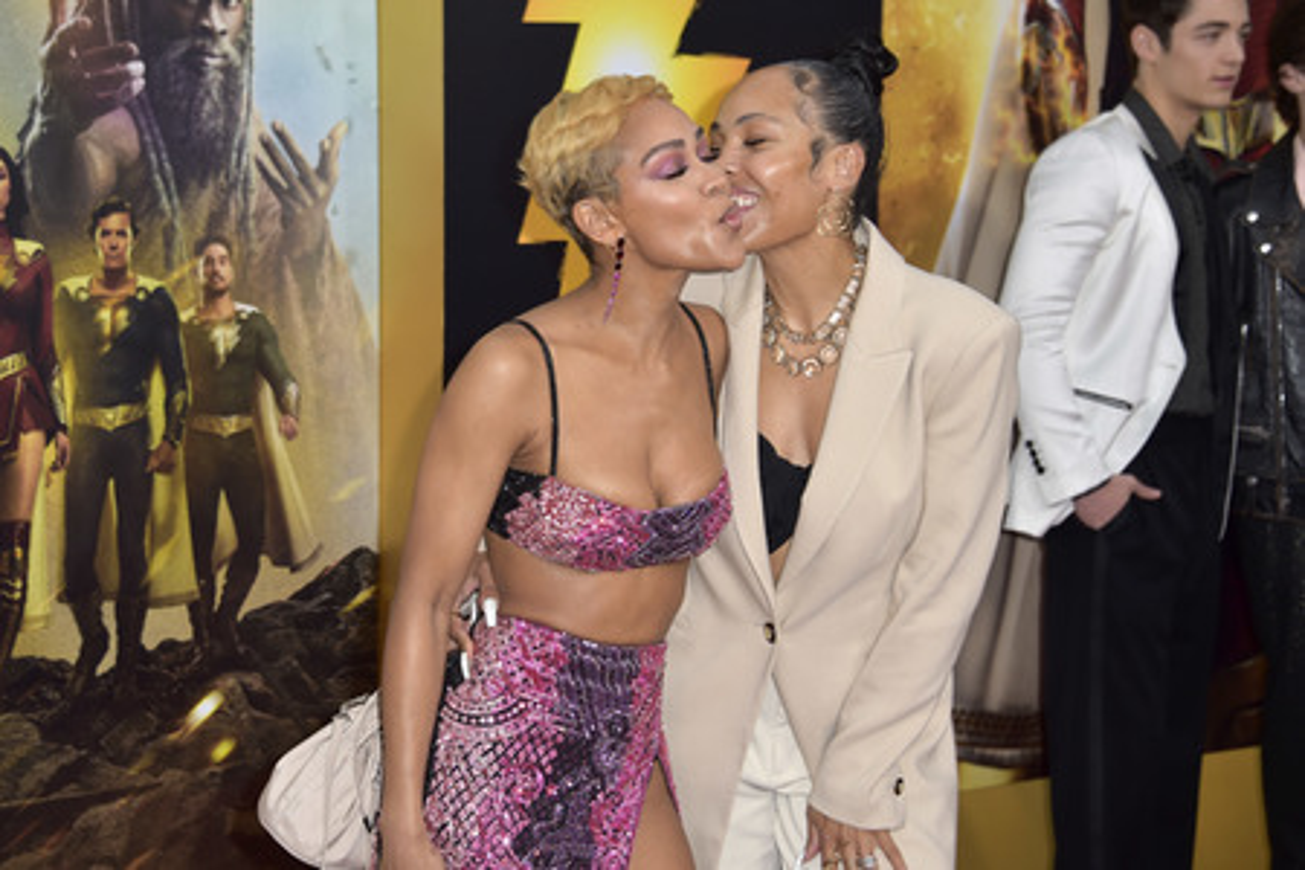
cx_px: 652
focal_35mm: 85
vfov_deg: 16.1
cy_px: 435
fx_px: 3081
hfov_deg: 23.9
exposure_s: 1/250
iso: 400
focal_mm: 85
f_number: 6.3
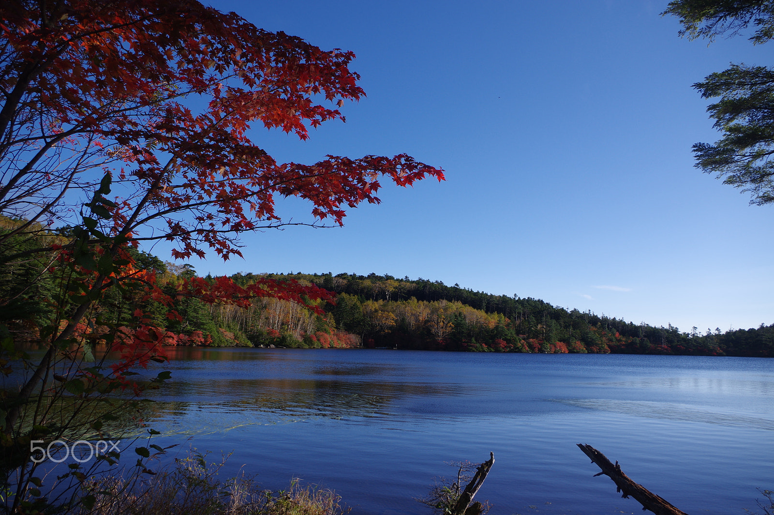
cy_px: 258
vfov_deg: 47.9
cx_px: 387
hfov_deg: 67.4
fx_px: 580
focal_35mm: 27
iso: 100
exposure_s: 1/400
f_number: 5.6
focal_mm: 18
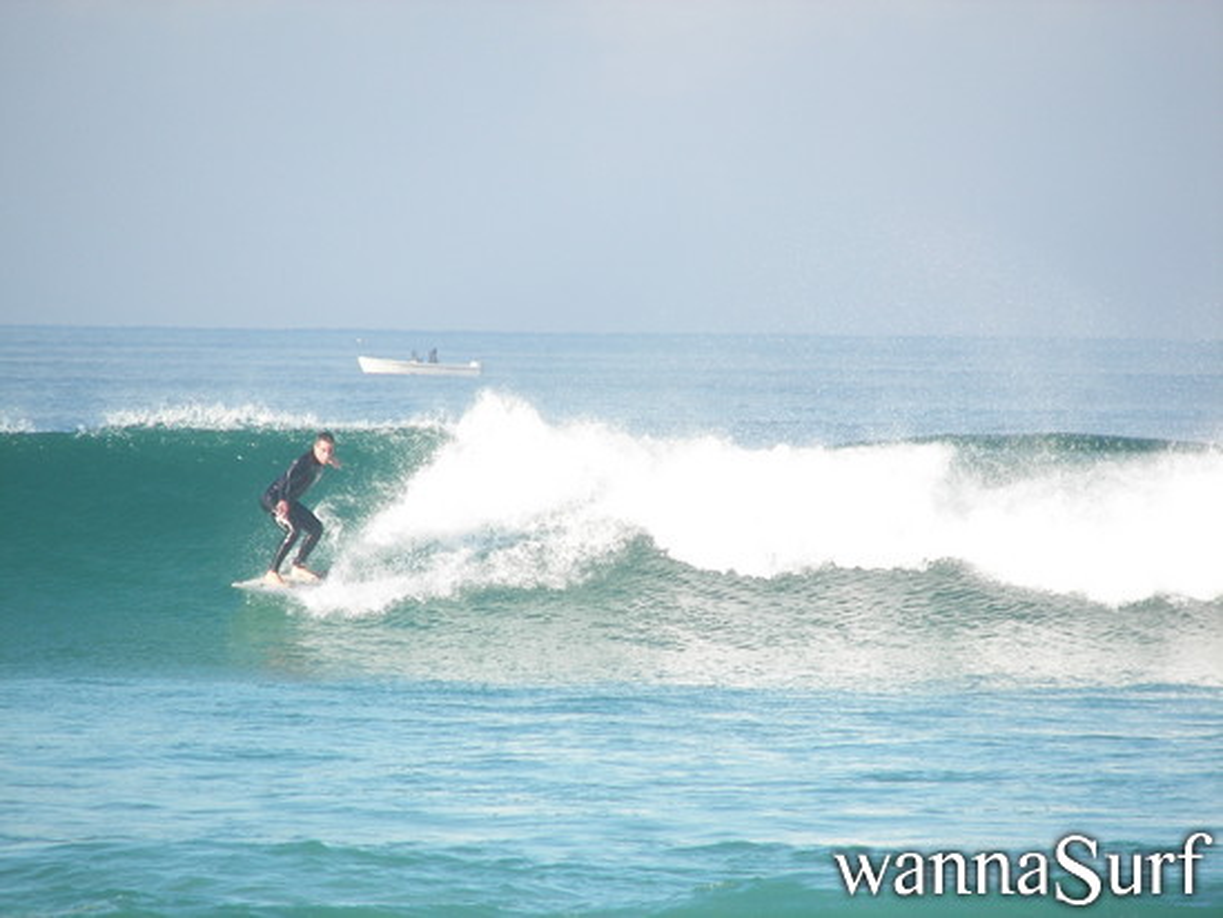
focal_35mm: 432
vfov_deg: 3.4
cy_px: 459
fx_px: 15266
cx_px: 612
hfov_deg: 4.6
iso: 50
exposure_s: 1/320
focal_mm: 72
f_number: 3.7
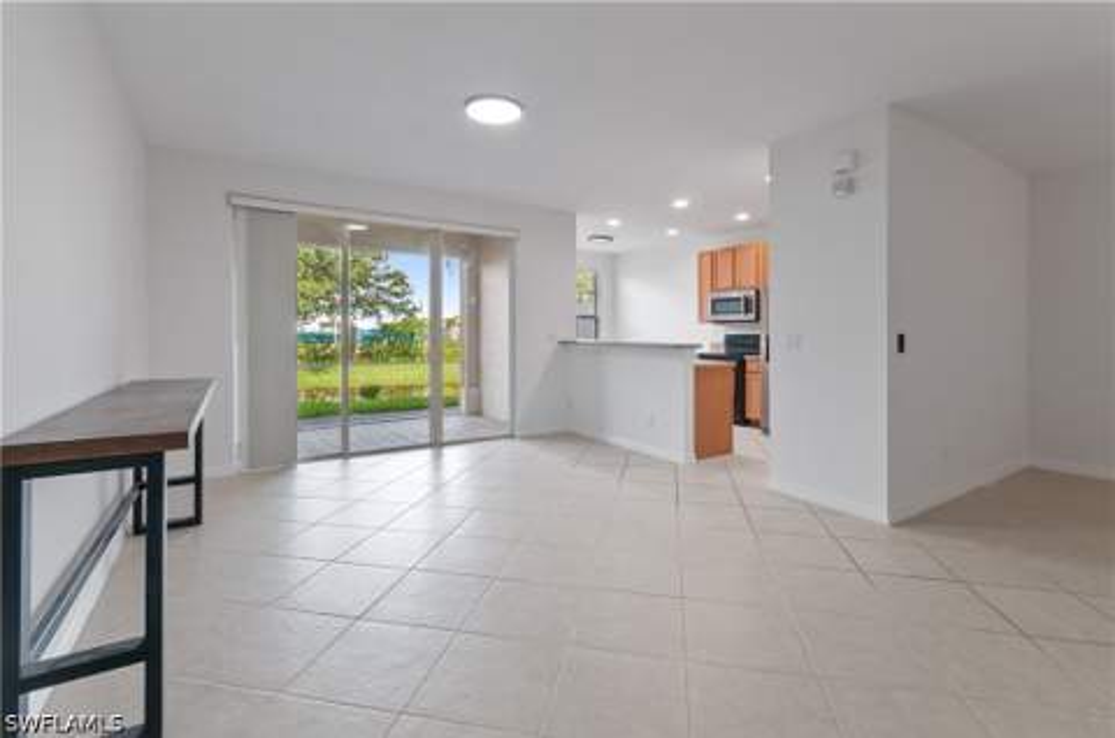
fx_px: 464
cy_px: 369
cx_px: 558
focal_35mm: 15
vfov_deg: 77.1
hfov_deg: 100.5
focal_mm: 10
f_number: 8
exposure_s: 1/5
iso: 200
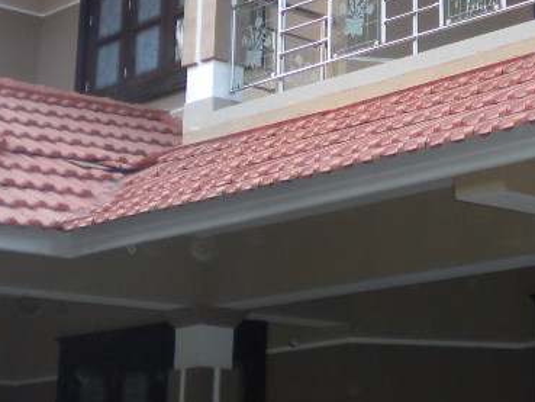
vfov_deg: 14.9
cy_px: -30
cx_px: 428
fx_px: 1500
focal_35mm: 97
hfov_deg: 20.0
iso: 113
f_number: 3.1
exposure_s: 1/79
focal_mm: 6.3
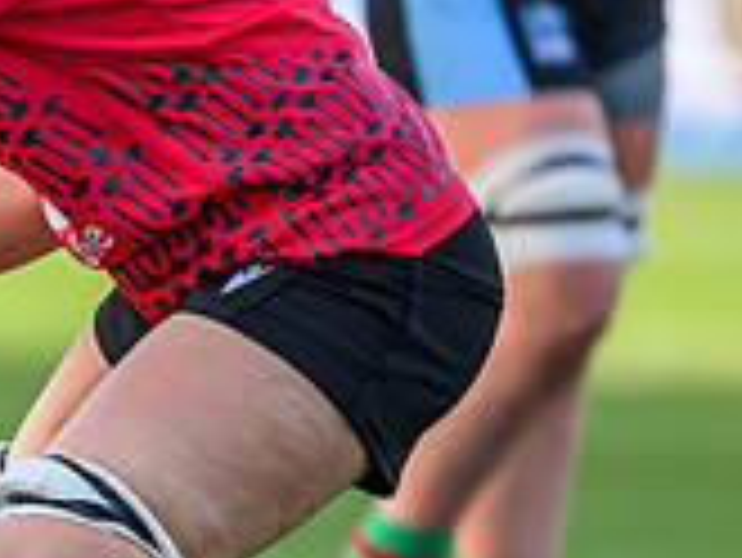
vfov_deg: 0.8
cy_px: 334
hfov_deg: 1.0
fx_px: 42580
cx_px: -1159
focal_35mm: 1985
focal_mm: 400
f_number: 2.8
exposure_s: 1/1600
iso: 800
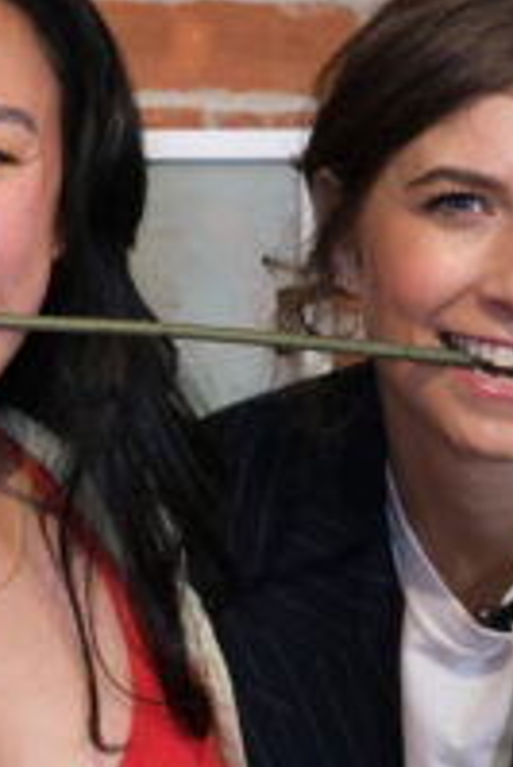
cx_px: -33
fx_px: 2475
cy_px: 304
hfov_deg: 11.7
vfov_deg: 17.6
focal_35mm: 116
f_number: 3.2
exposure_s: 1/100
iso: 800
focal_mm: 24.3
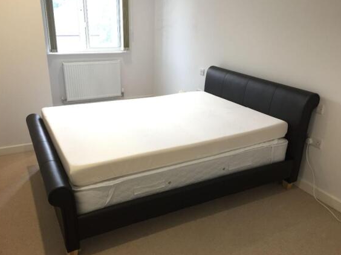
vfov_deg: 46.7
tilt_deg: -22.1
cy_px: 129
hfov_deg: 60.0
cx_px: 168
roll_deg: -2.0
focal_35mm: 30
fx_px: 295
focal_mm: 4.15
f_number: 2.2
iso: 125
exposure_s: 1/33
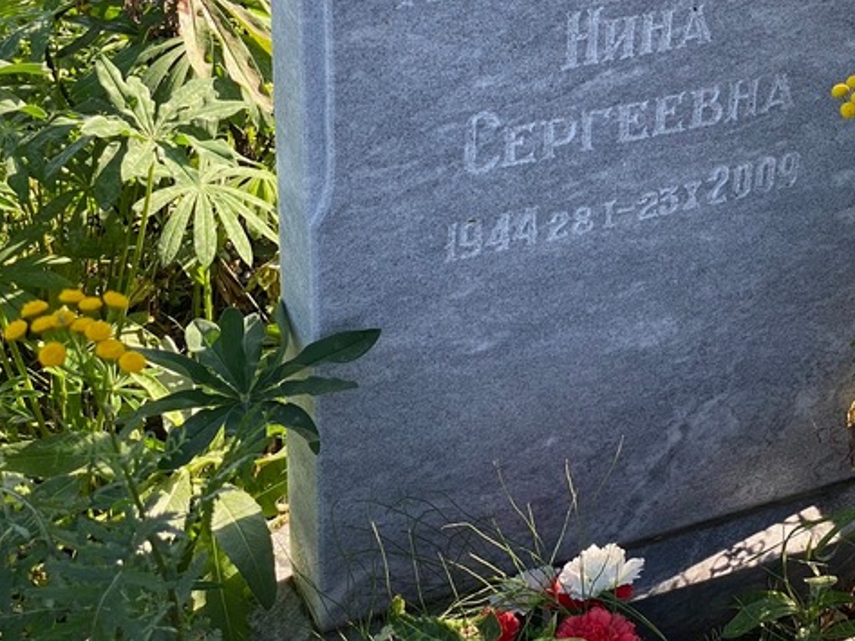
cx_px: 575
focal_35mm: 88
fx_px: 2174
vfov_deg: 16.6
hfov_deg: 22.2
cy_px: 103
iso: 20
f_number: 2
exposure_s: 1/225
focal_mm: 6
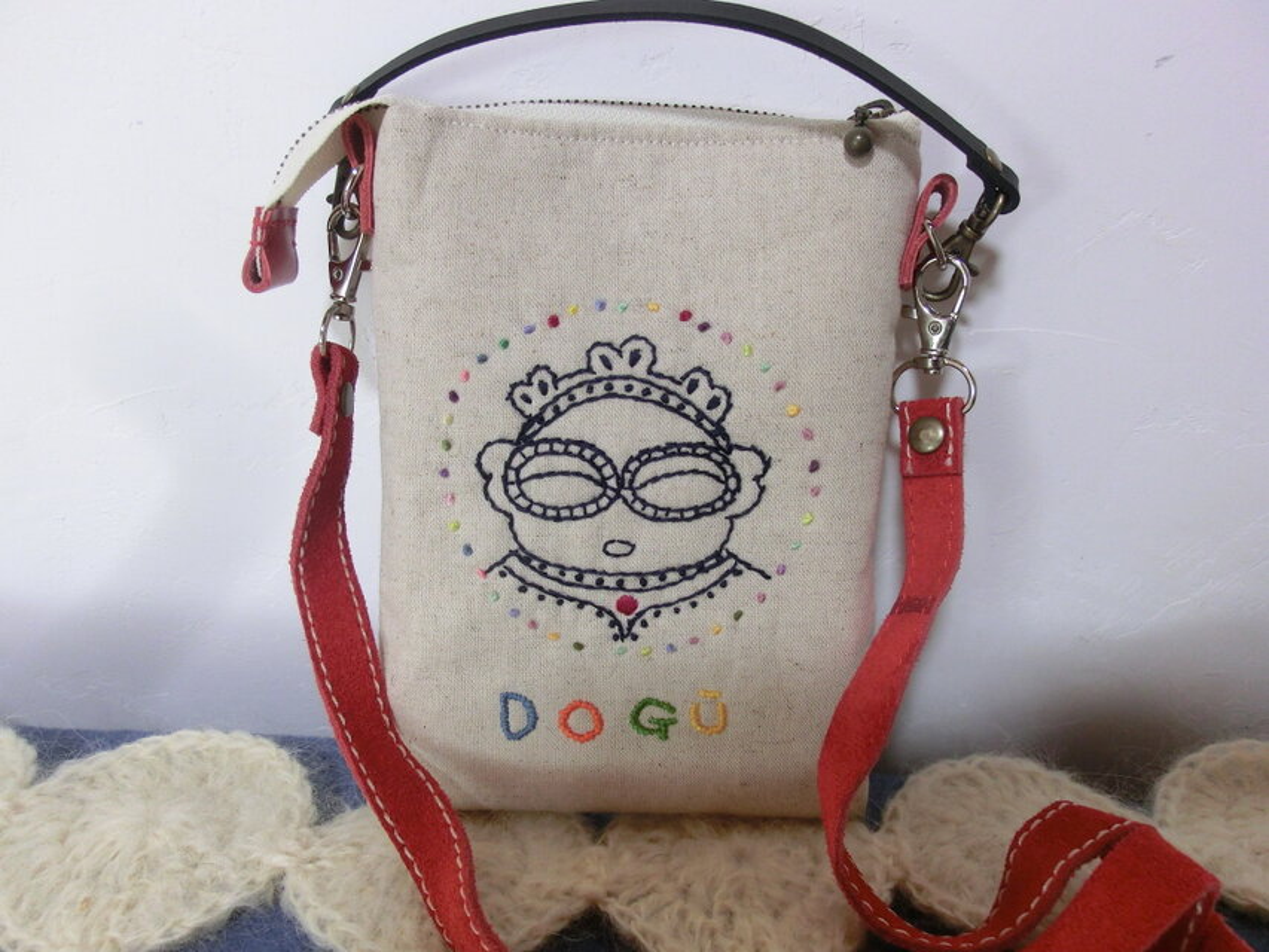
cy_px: 476
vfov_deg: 56.8
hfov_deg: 71.6
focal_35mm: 24
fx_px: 880
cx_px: 634
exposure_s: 1/60
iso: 250
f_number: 3
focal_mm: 4.24
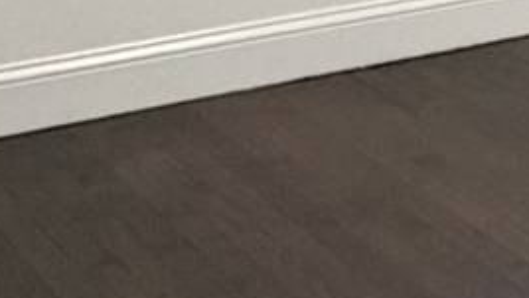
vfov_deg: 8.7
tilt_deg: -4.5
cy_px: -335
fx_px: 1838
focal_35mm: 131
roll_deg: -1.5
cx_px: 857
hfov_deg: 14.9
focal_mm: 2.22
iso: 400
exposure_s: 1/60
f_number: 2.2
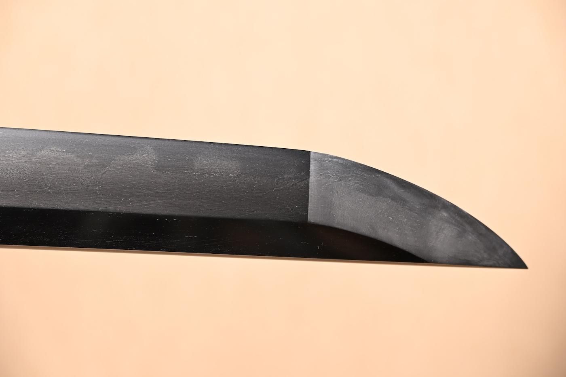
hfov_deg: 20.3
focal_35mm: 100
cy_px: 188
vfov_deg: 13.6
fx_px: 1580
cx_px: 283
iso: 100
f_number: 5
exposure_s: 1/2
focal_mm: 67
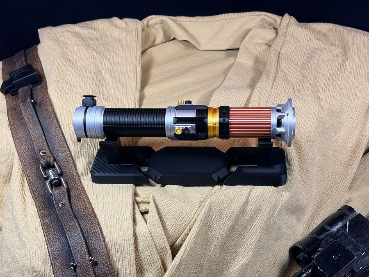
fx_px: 554
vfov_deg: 28.0
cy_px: 138
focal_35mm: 52
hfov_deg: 36.8
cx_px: 184
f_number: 1.6
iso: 32
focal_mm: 5.96
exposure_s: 1/60
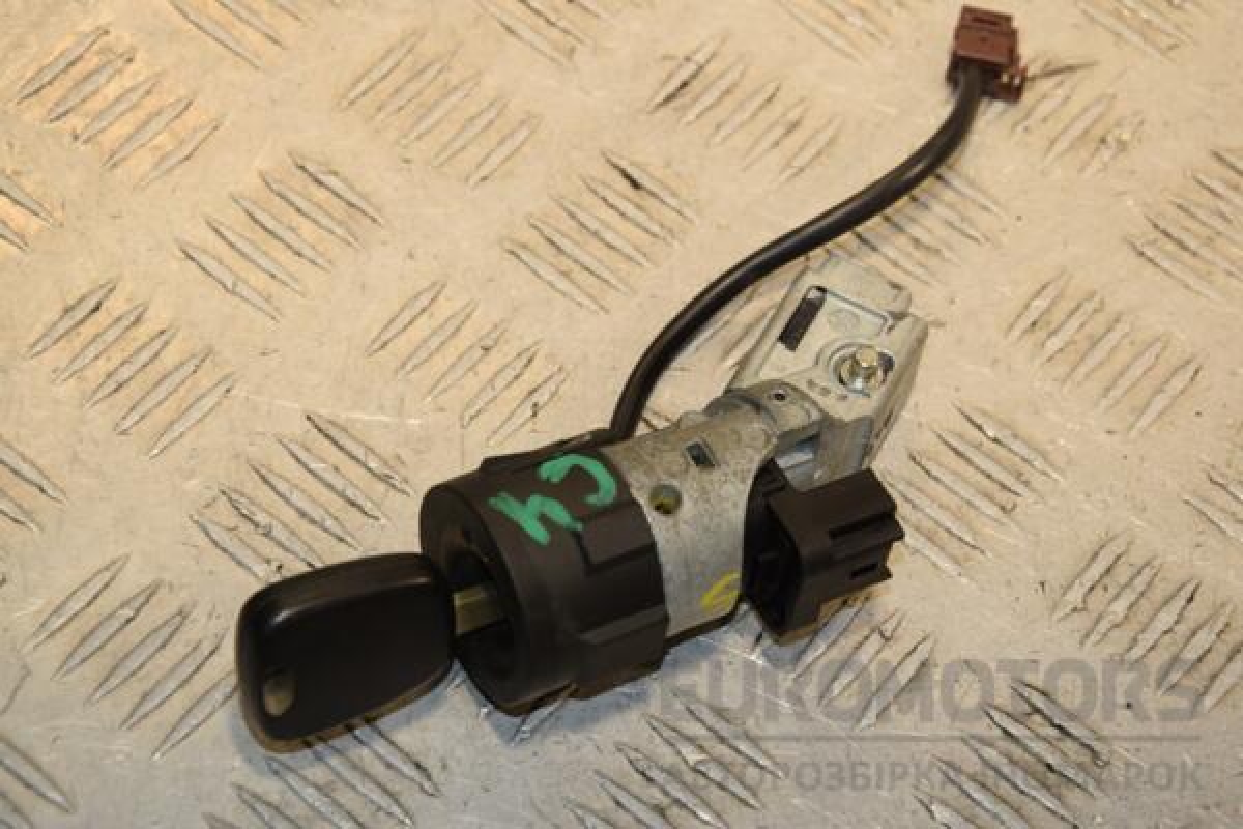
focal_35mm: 105
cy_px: 414
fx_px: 3625
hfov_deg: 19.5
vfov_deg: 13.0
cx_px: 622
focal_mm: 70
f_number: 8
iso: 800
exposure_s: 1/200
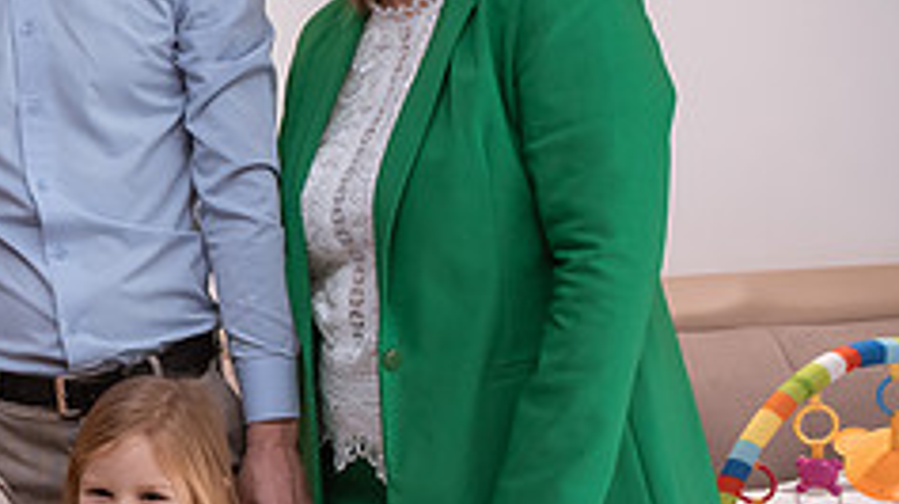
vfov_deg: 14.7
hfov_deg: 24.1
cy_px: 244
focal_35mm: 82
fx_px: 1954
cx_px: -106
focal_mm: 32
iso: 1000
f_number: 4
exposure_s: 1/160
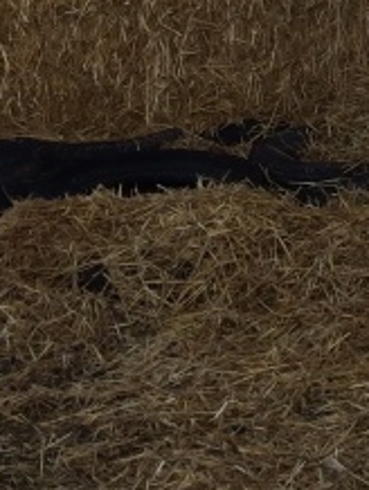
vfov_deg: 13.0
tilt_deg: +0.8
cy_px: -405
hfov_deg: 10.6
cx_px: 551
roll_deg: +0.1
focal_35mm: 136
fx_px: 1929
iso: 32
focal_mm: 4.15
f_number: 2.2
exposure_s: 1/1026
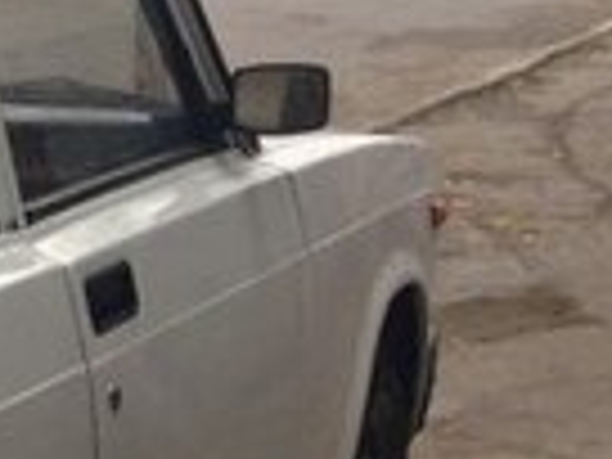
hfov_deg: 11.5
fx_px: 2829
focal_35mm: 160
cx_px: -482
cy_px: 623
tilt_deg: -19.3
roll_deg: -1.2
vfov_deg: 9.1
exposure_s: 1/40
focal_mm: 4.12
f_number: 2.4
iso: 50
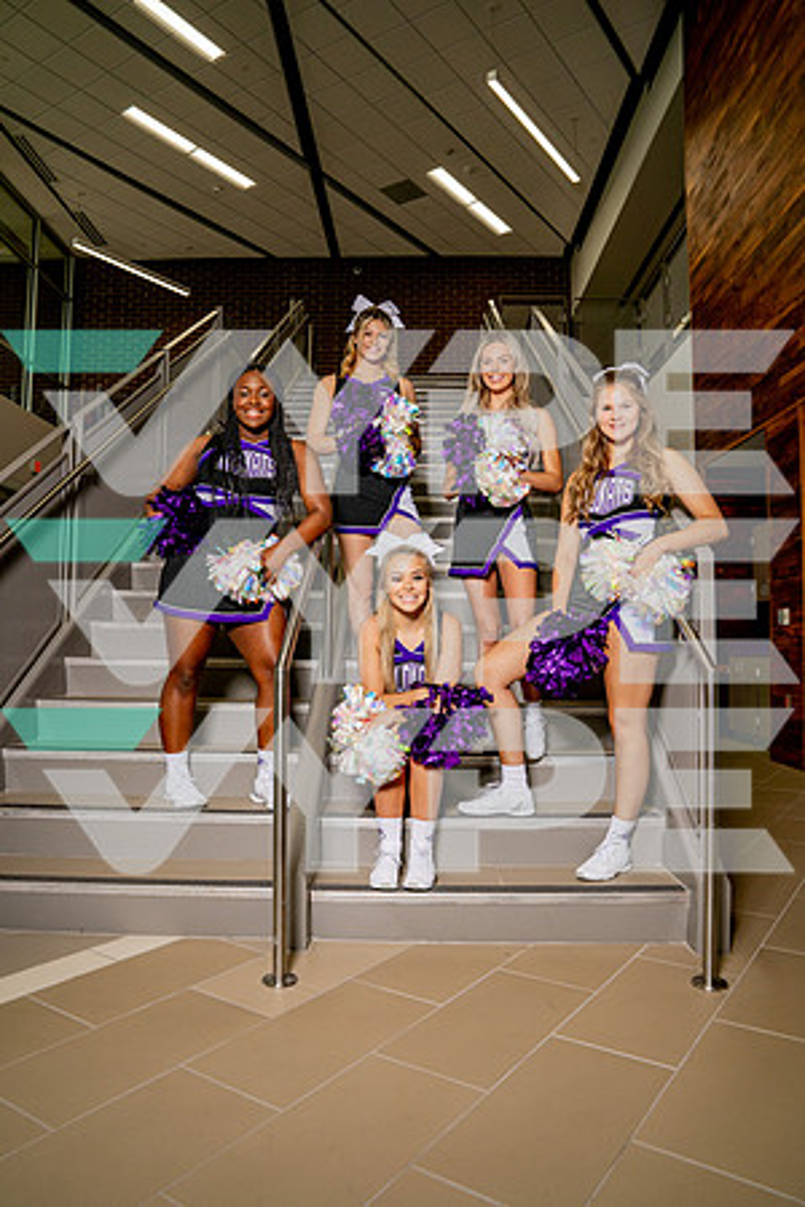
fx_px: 805
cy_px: 604
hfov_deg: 53.1
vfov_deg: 73.7
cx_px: 402
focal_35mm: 24
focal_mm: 24
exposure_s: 1/125
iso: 250
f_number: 8
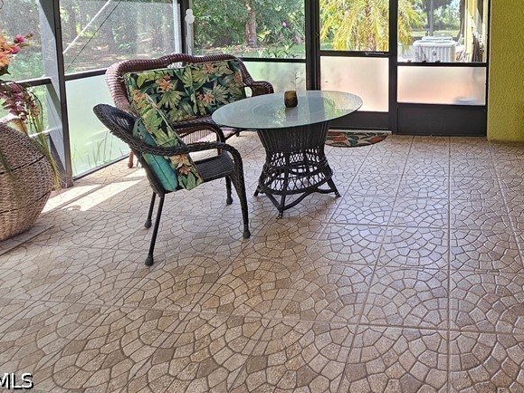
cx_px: 411
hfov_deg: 67.7
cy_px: 48
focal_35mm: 23
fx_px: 348
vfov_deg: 52.6
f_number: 2.2
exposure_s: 1/60
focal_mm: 2.2
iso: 80
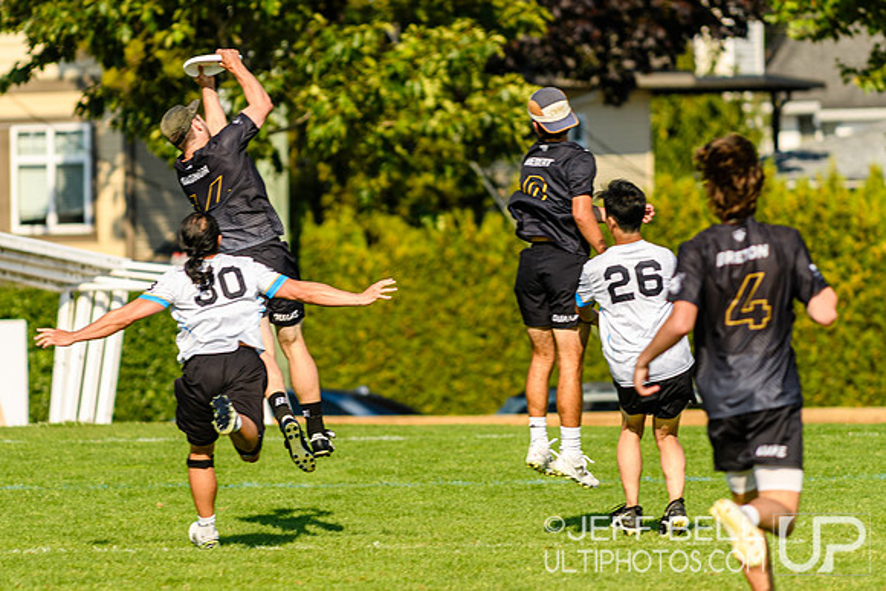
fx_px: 10401
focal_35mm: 423
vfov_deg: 3.3
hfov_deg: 4.9
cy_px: 270
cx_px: 376
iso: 100
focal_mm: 200
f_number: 3.2
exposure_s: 1/1250
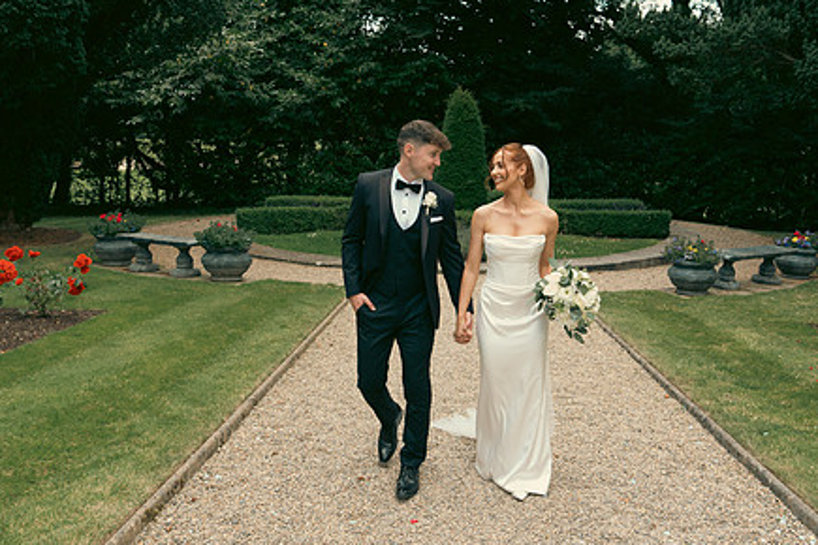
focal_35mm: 36
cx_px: 451
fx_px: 818
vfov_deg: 36.7
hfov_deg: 53.0
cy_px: 206
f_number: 3.5
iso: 50
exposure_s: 1/160
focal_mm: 27
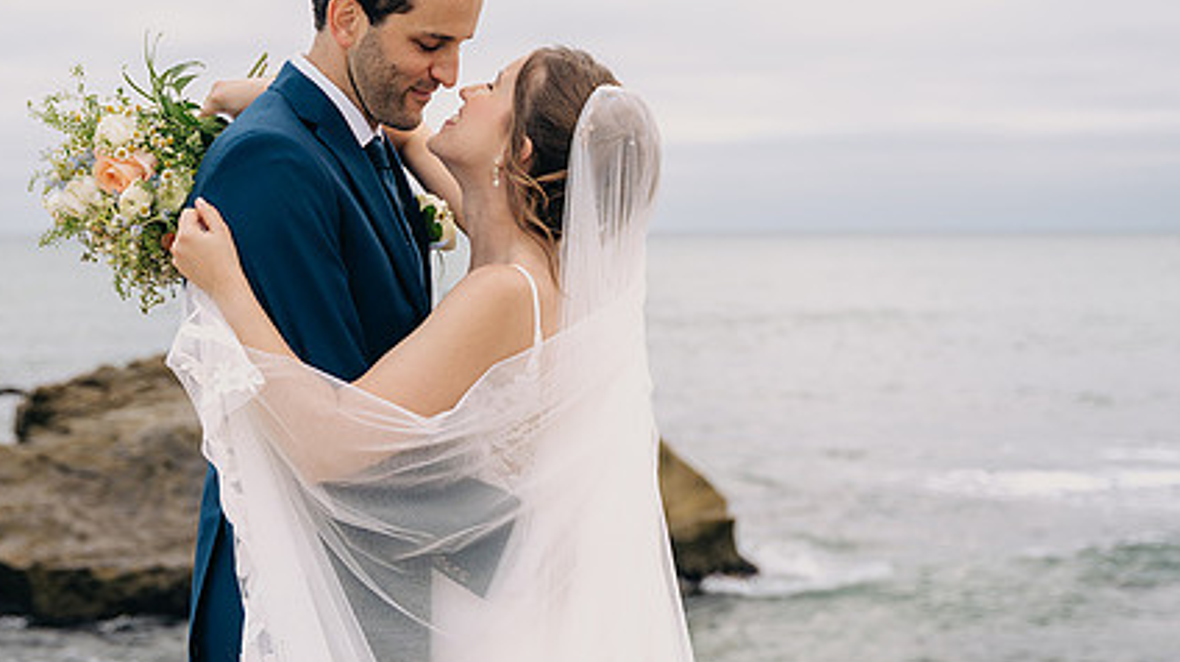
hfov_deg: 32.1
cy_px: 216
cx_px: 409
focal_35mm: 65
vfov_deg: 18.4
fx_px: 2033
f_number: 3.2
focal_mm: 42.8
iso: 100
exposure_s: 1/250
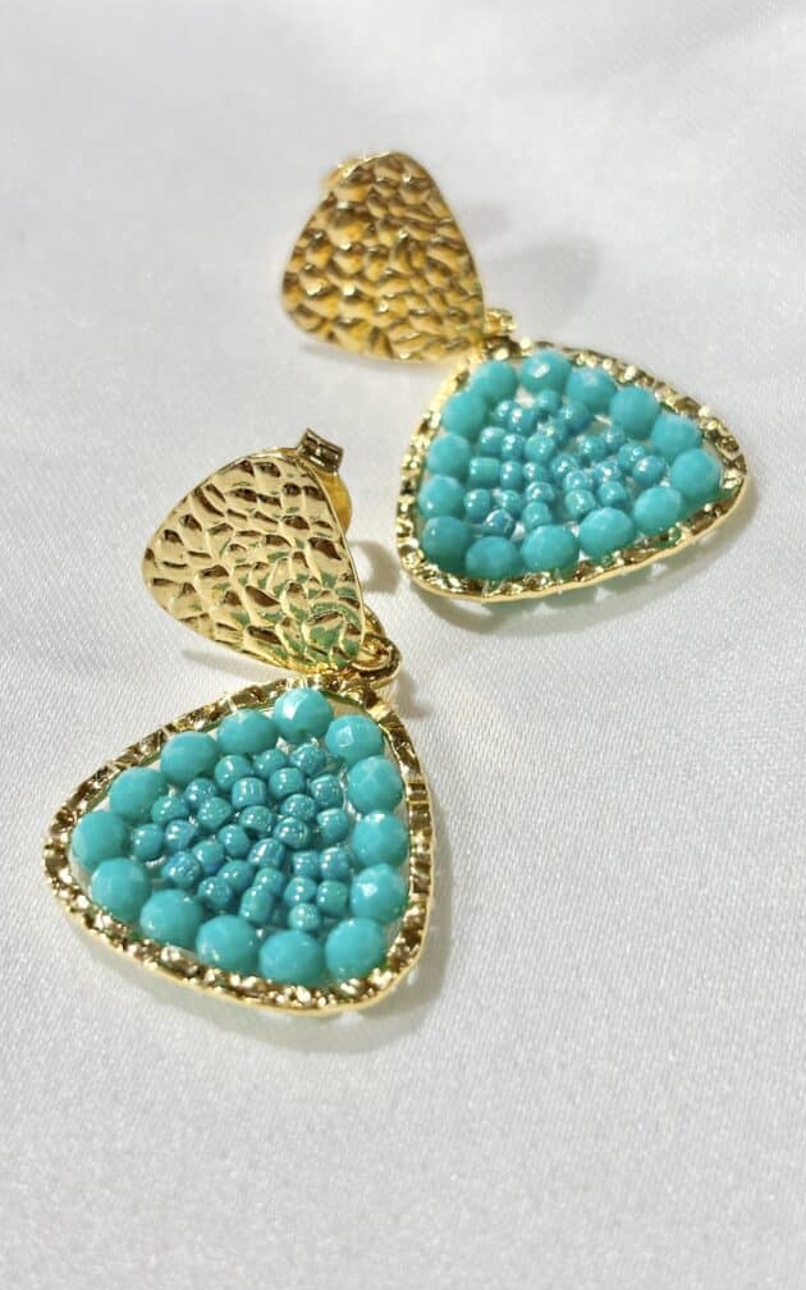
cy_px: 650
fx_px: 1968
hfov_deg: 23.1
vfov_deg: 36.3
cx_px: 399
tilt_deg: -48.9
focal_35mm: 56
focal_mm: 5.96
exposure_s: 1/246
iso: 32
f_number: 1.6
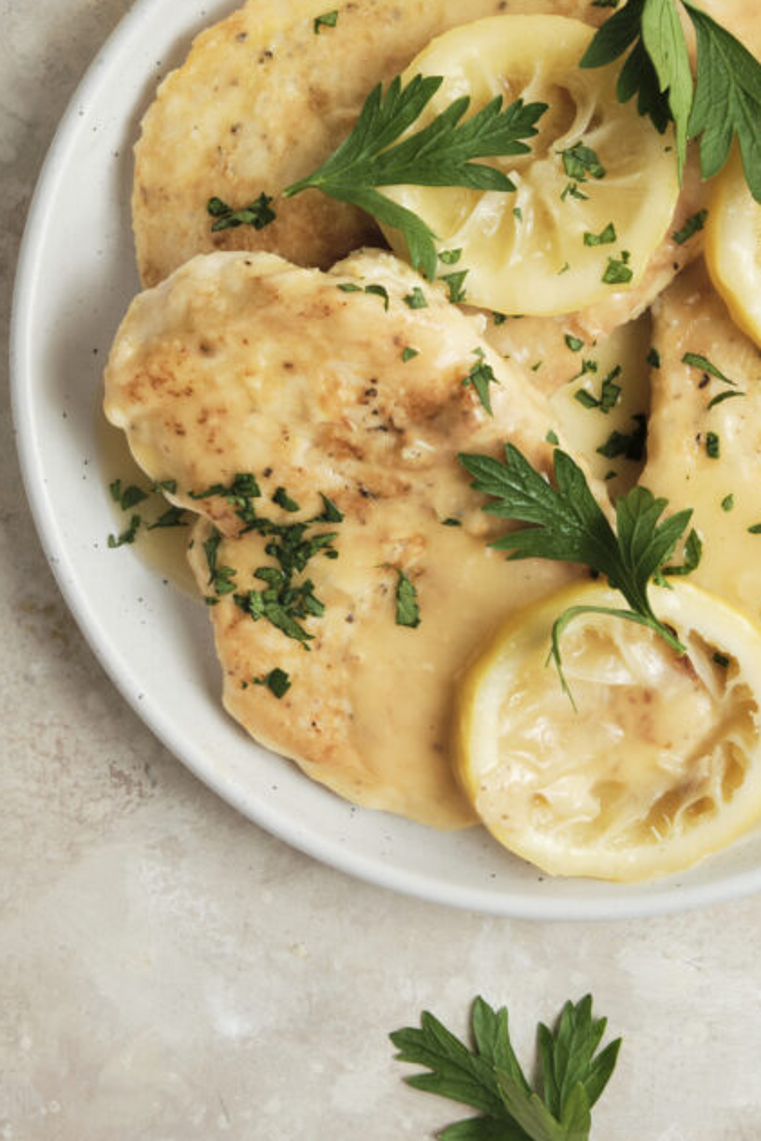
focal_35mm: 99
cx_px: 578
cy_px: 378
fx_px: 3137
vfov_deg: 20.5
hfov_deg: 13.8
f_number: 9
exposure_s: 1/80
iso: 200
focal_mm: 40.8
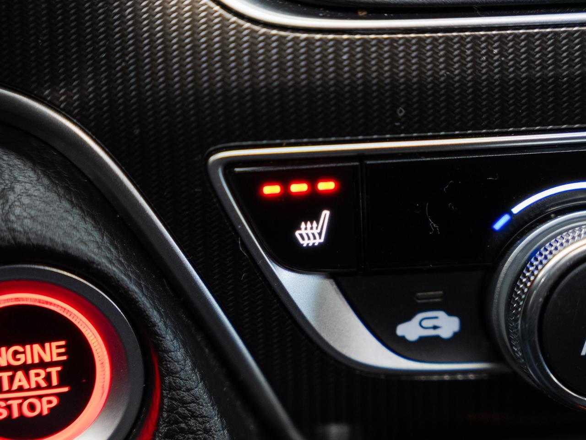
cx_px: 320
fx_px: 1608
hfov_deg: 20.7
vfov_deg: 15.6
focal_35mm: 95
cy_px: 224
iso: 800
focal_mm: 70
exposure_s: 1/40
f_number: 3.5
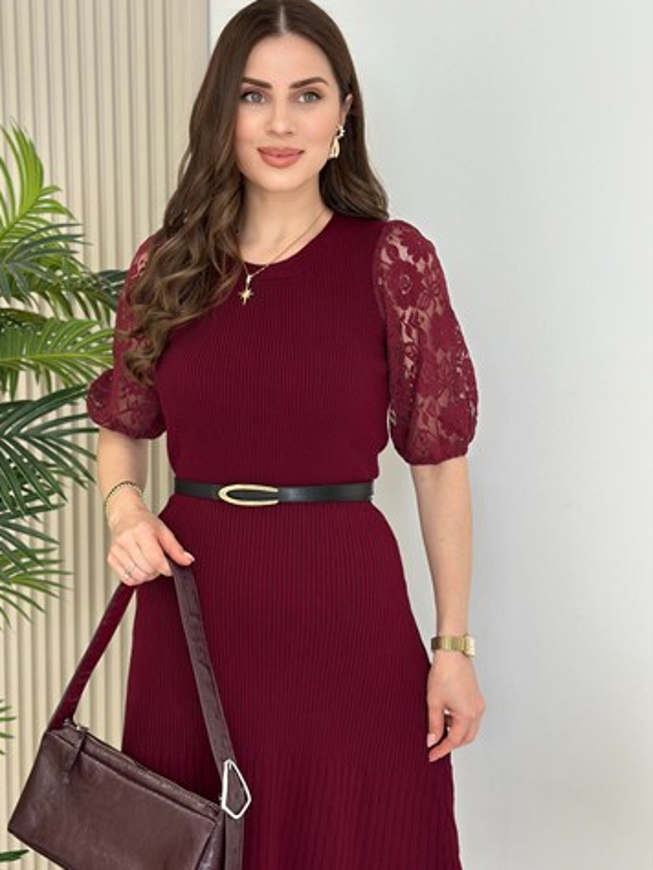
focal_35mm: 54
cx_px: 295
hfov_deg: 27.0
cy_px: 443
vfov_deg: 35.5
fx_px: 1357
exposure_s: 1/279
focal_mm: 6.86
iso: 80
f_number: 1.78
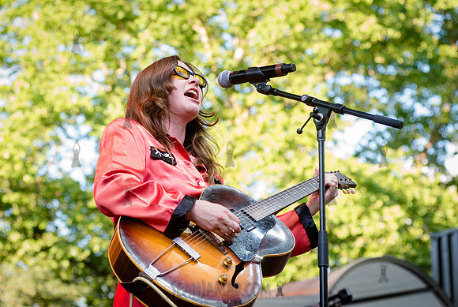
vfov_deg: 15.1
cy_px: 133
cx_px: 204
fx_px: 1162
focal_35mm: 91
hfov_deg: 22.3
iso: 2000
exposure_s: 1/500
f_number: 4.5
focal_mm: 80
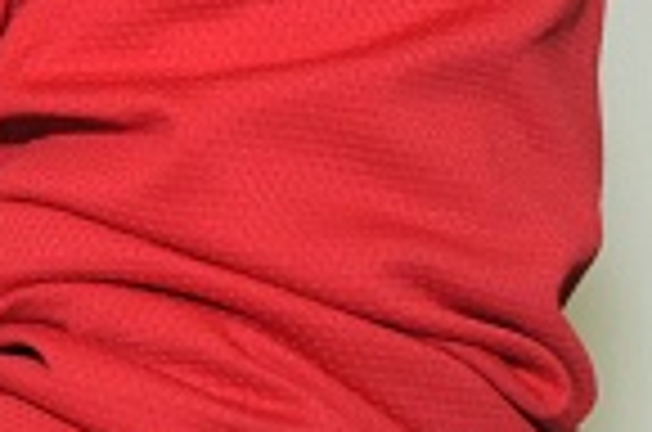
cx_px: -1225
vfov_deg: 6.0
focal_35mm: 224
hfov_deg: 8.0
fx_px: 4048
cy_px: -248
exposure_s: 1/60
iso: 640
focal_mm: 24
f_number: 6.3
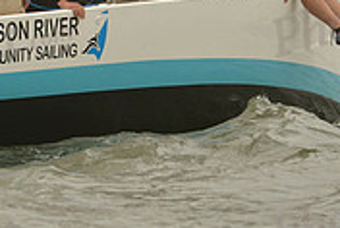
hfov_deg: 3.1
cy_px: -67
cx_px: 174
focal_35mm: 658
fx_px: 6225
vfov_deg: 2.1
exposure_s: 1/1250
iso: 400
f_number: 7.1
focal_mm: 200
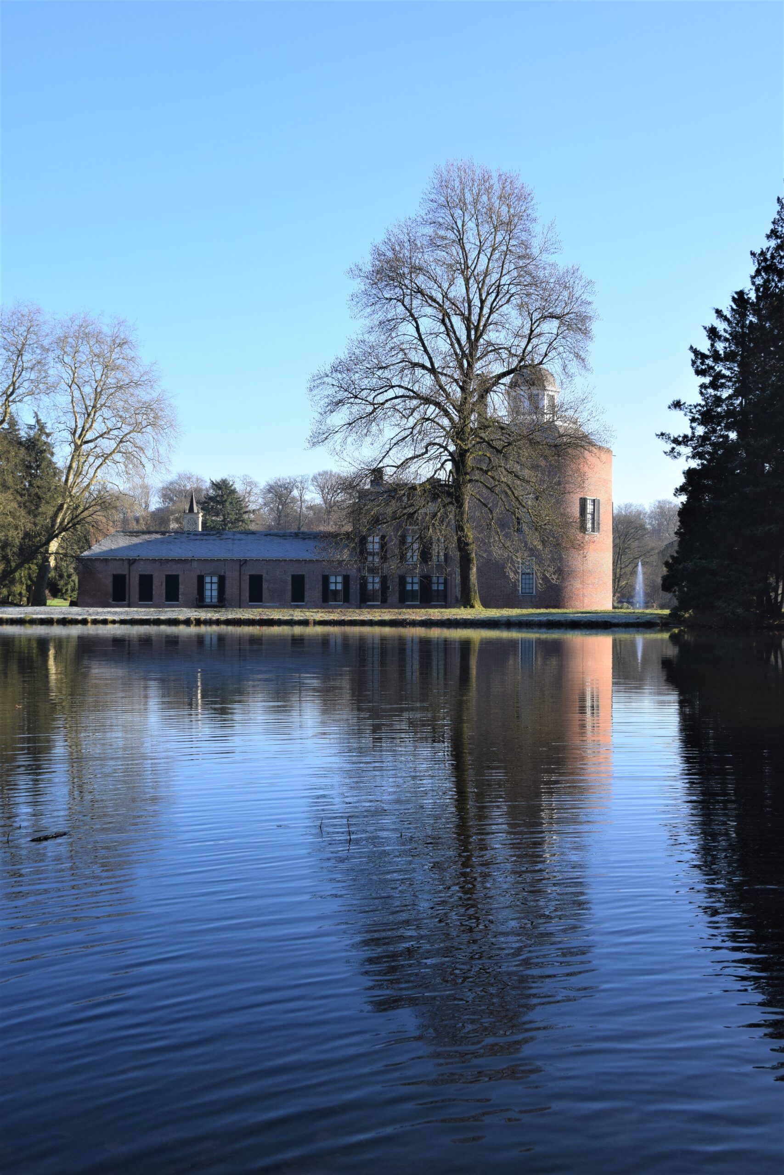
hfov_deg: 35.5
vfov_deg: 51.3
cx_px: 392
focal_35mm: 38
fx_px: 1225
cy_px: 588
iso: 400
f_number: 10
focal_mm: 25
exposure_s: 1/400
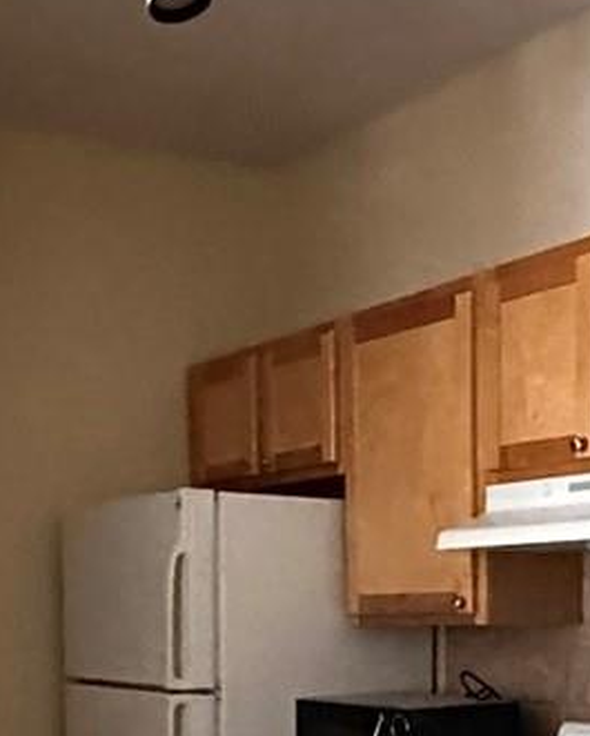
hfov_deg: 23.1
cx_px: 334
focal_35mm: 66
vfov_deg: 26.8
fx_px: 1440
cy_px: 772
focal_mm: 2.22
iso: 1600
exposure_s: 1/41
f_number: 2.2
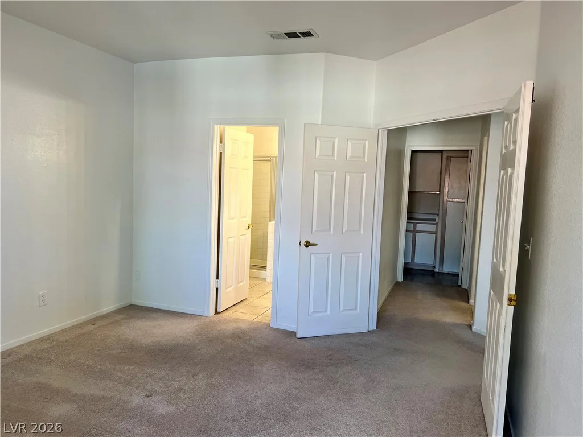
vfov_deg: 53.1
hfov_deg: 67.3
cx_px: 292
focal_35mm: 26
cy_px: 218
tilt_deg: -5.4
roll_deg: -2.0
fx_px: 438
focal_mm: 5.7
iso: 100
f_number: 1.5
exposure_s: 1/120
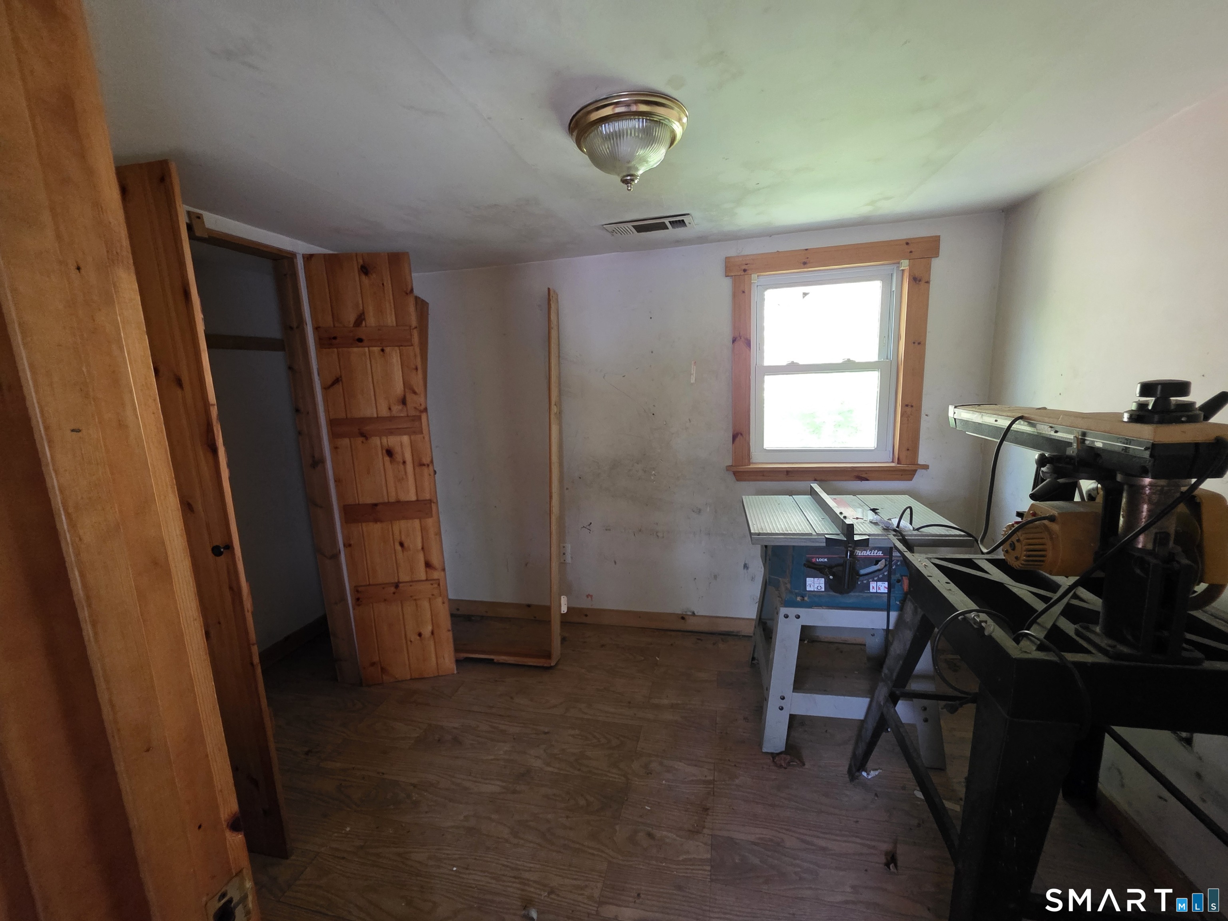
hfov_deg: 106.2
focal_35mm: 13
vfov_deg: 89.9
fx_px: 461
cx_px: 614
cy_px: 460
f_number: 1.9
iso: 800
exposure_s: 1/60
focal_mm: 2.2
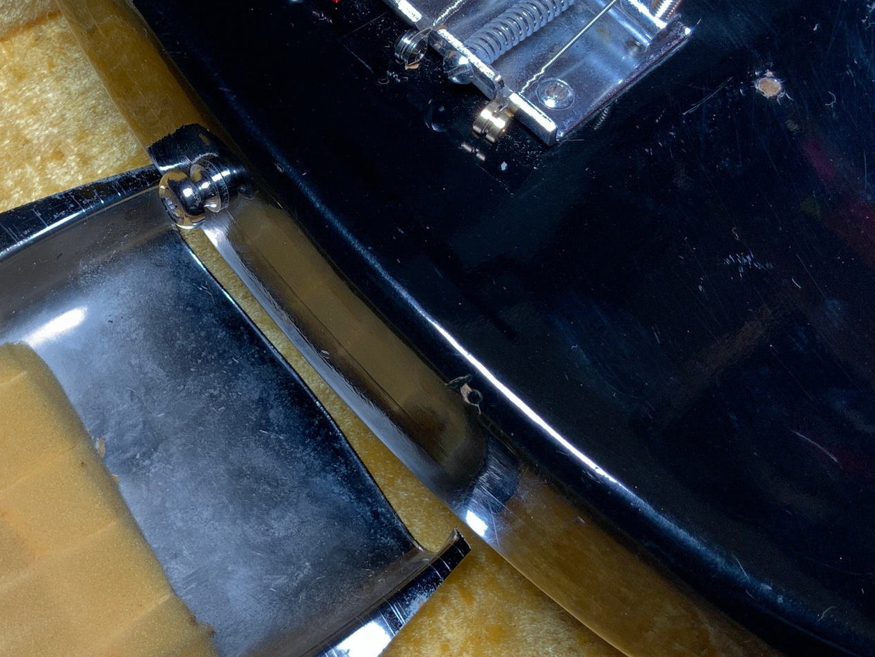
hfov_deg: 31.8
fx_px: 1492
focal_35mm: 59
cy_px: 235
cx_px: 176
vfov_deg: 24.7
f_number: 1.8
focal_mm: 3
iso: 40
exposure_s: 1/104
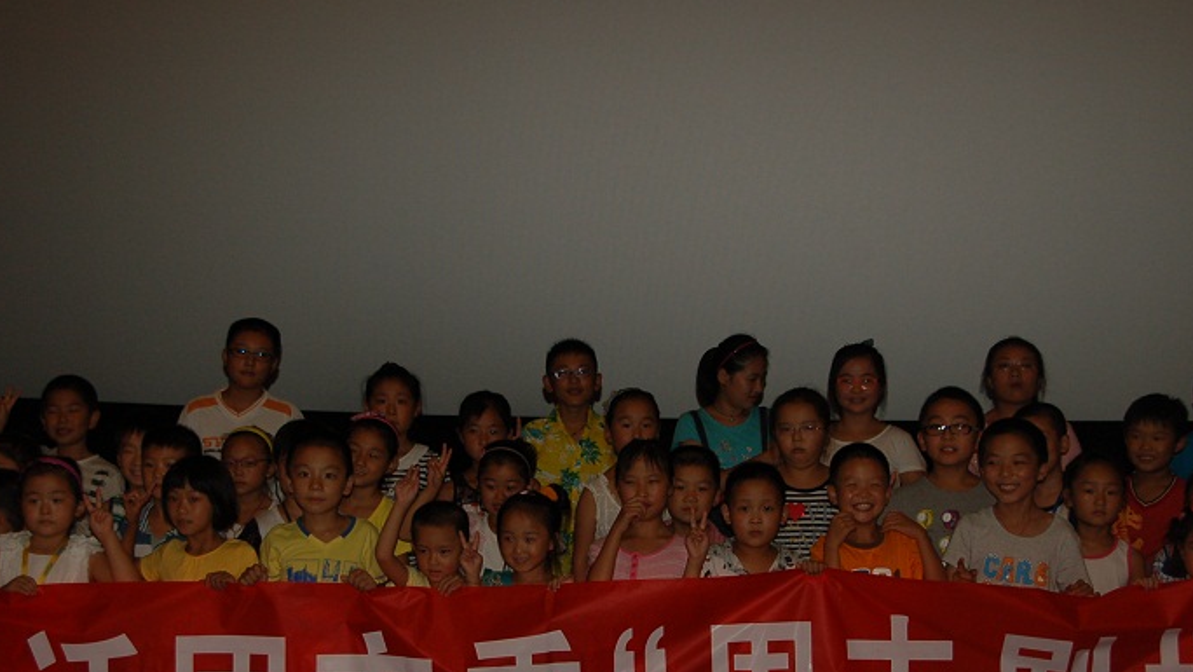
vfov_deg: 18.2
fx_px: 2088
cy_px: 435
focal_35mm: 66
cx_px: 619
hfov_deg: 31.9
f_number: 4.5
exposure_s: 1/60
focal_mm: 36
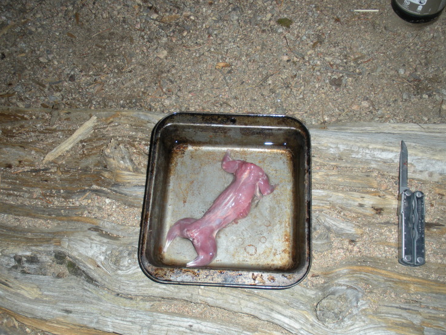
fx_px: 503
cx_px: 238
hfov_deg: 47.8
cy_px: 179
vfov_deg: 36.8
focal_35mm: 39
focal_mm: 6.3
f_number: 3.5
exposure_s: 1/60
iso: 78
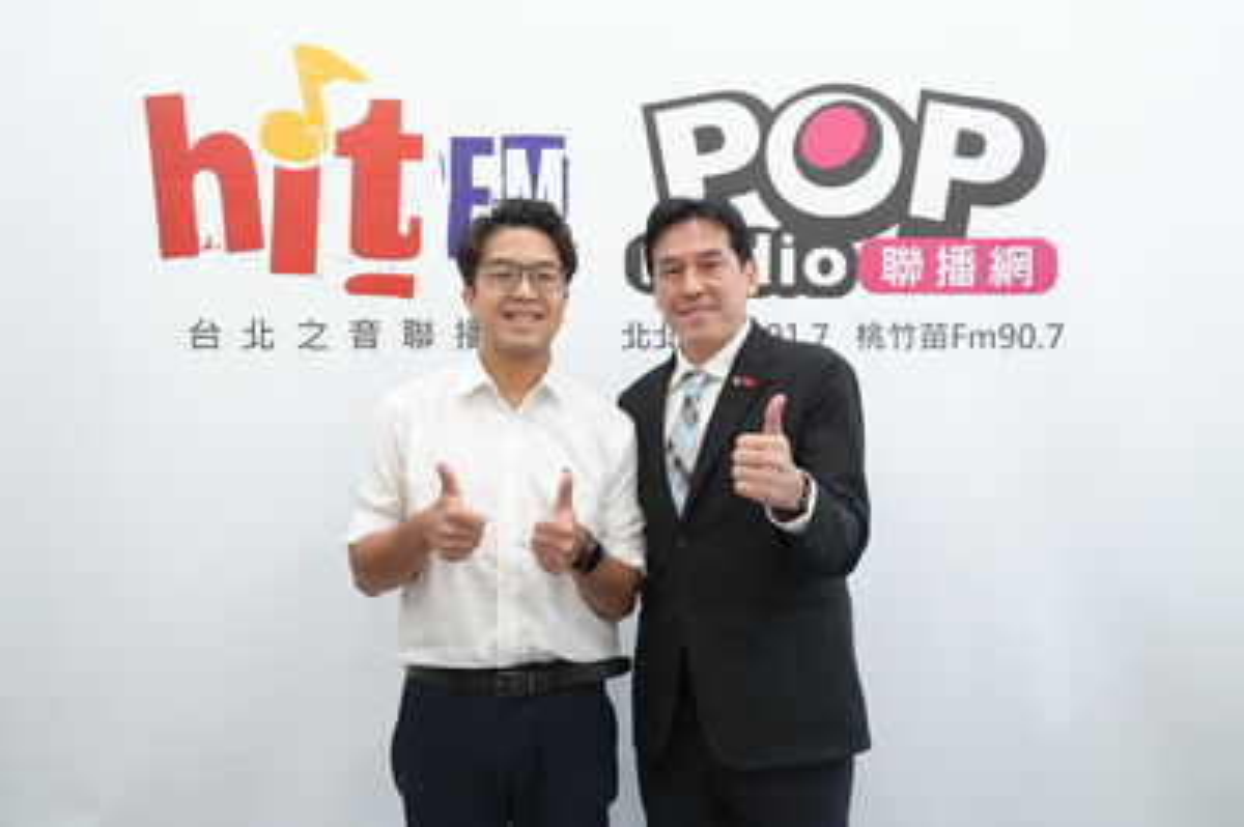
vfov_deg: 43.5
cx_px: 622
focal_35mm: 30
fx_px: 1036
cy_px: 414
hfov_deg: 62.0
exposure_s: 1/125
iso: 2500
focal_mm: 20
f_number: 5
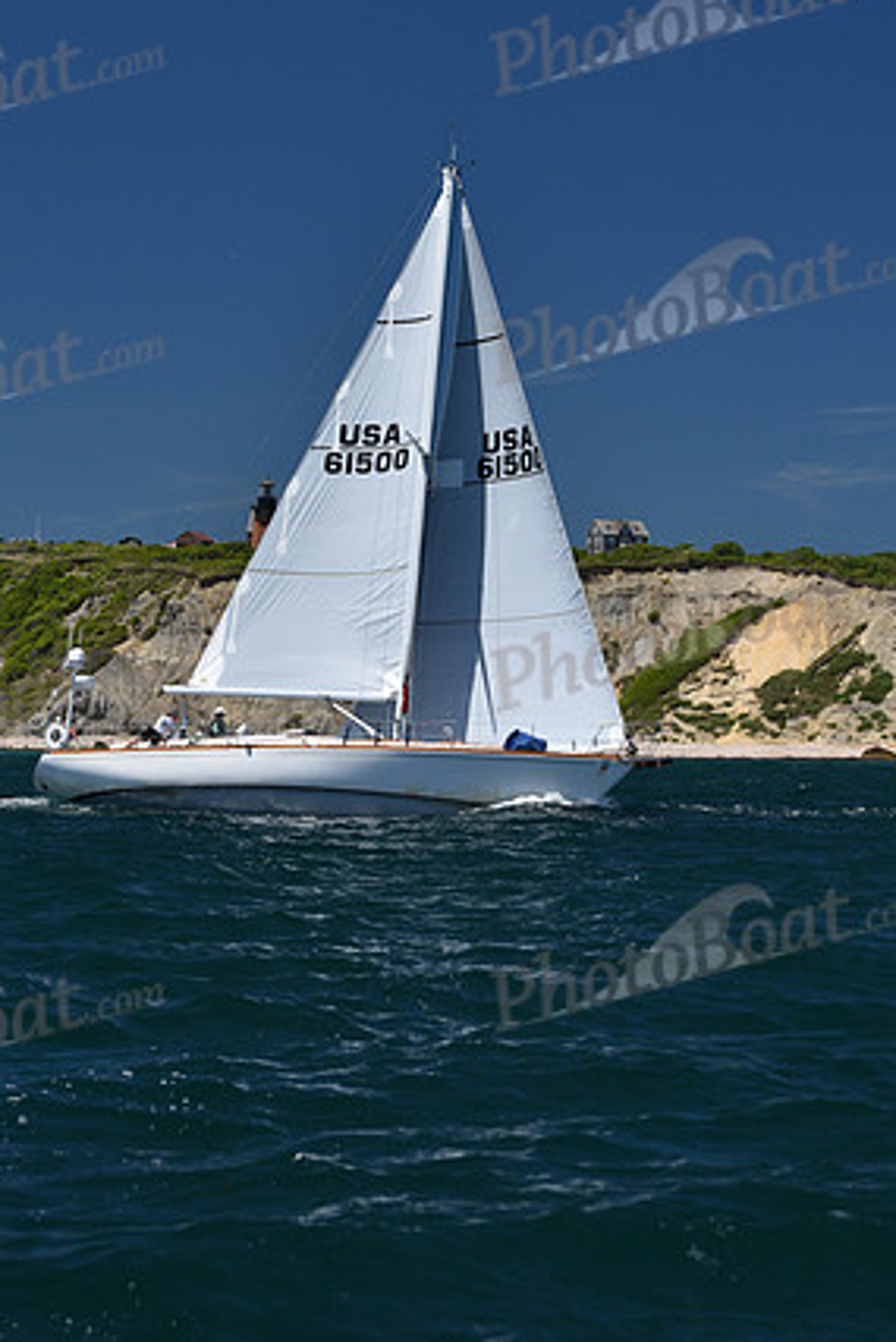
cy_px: 512
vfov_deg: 21.4
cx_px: 329
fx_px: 3544
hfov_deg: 14.4
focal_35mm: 95
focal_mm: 70
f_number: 5.6
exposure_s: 1/800
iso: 250
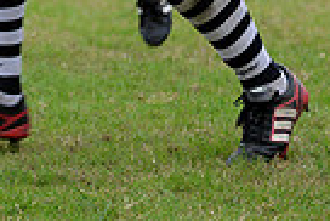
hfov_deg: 4.4
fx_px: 4313
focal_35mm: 470
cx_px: -175
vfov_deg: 2.9
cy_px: -215
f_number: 4
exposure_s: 1/500
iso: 1600
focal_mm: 110
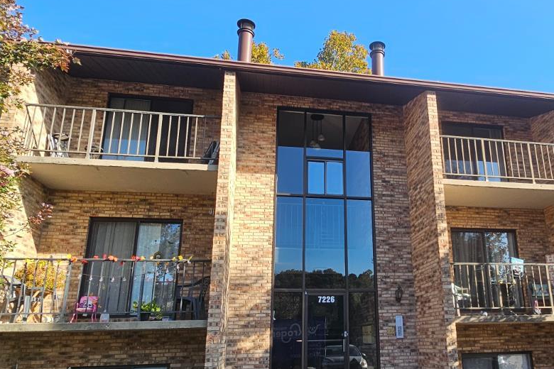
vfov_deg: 49.4
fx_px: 400
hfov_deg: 67.8
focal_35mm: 26
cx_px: 360
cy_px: 208
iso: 50
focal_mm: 2.2
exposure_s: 1/664
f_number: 2.2
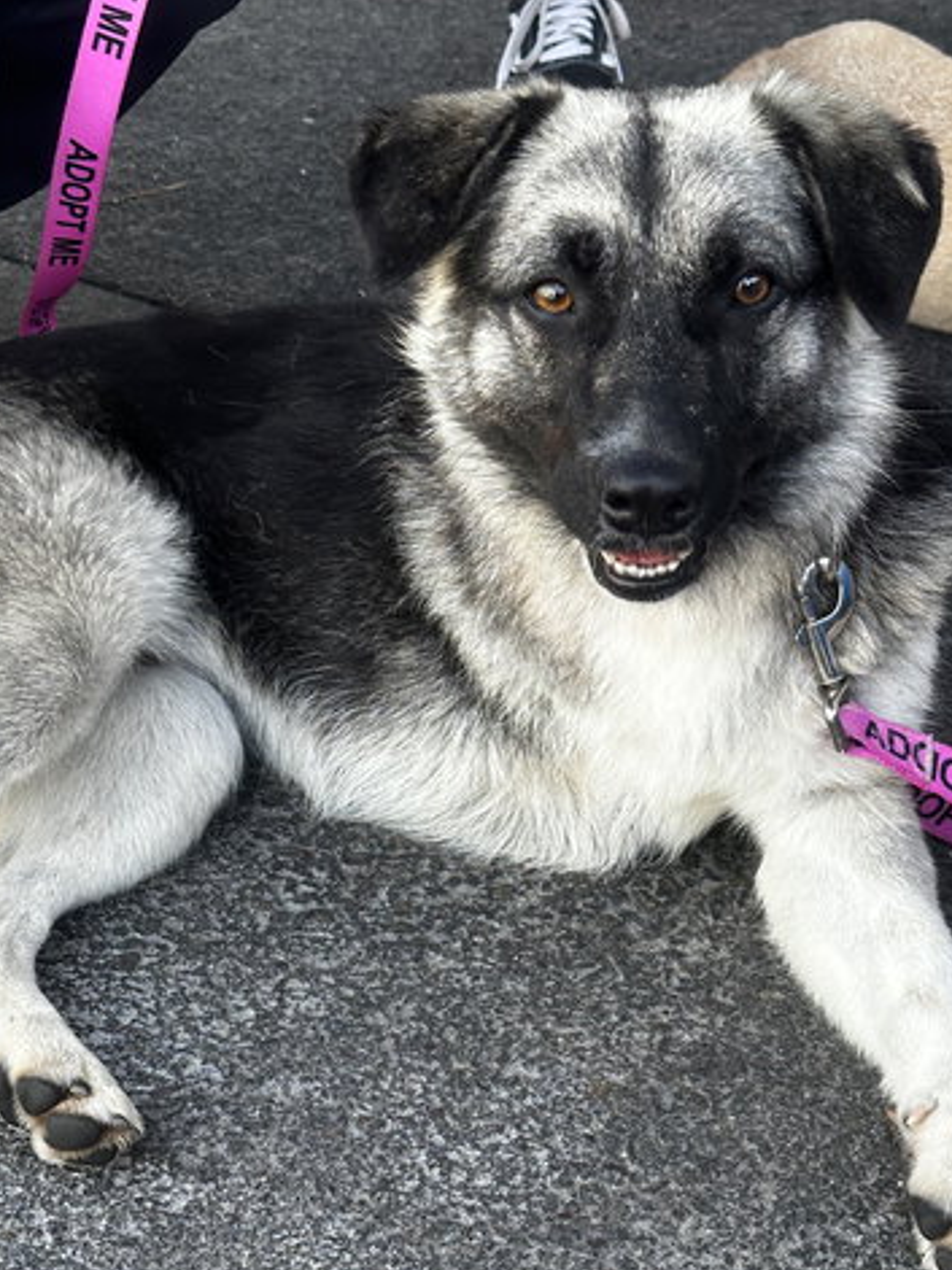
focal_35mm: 68
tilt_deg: -31.5
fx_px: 2495
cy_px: 764
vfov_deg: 28.5
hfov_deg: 21.6
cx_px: 472
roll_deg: -3.7
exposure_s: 1/275
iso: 64
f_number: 1.78
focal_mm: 6.86
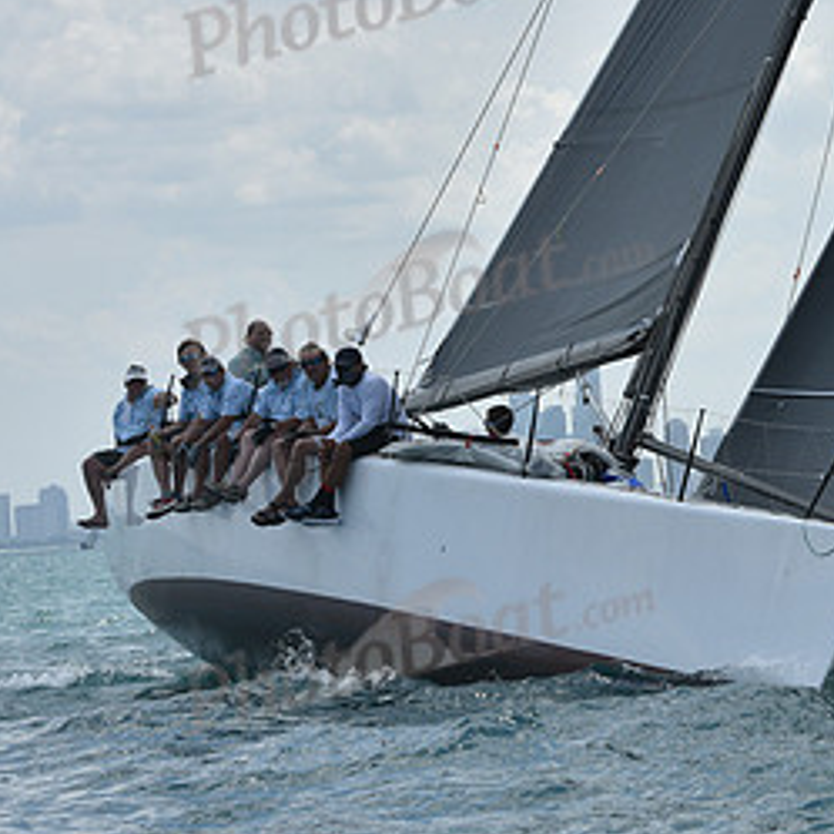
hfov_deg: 9.0
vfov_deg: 9.0
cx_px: 831
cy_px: 427
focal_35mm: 194
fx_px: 5288
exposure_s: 1/1250
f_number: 9
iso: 250
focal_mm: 98
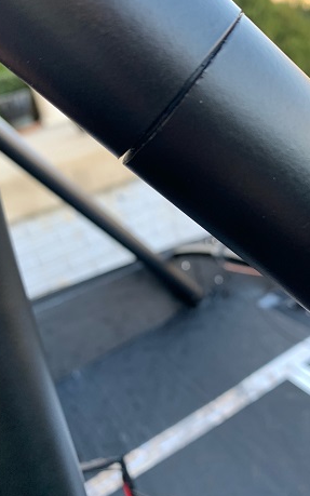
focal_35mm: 32
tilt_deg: -18.1
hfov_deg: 39.3
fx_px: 432
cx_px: 183
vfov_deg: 59.6
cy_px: 227
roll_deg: +15.4
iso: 50
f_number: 1.8
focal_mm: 4.25
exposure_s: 1/121
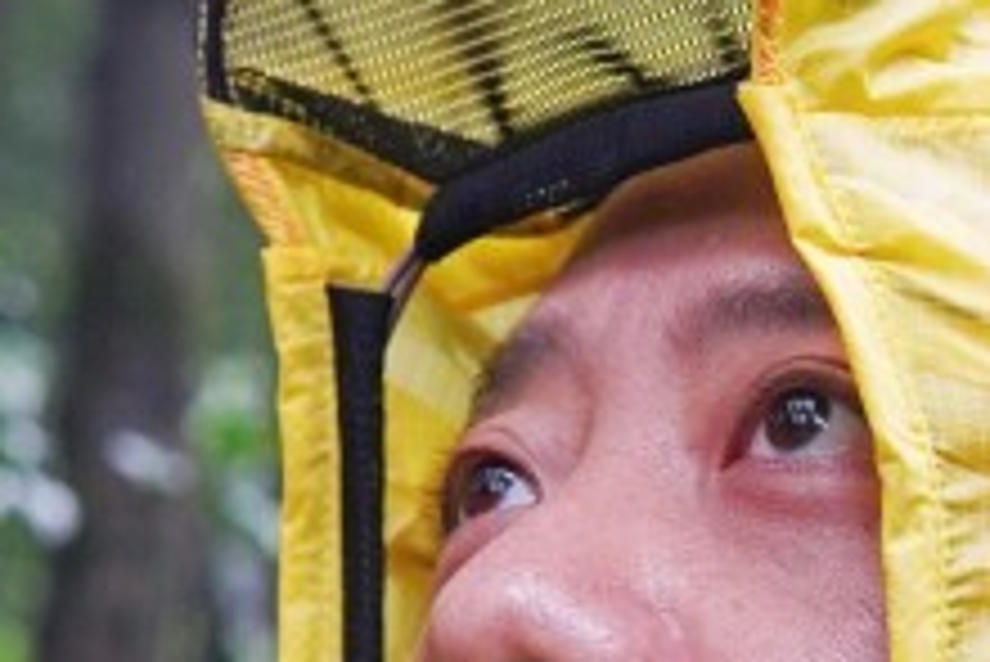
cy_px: 518
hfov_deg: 13.9
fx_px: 4045
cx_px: 756
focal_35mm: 147
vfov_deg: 9.3
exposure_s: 1/160
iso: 800
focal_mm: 30
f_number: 4
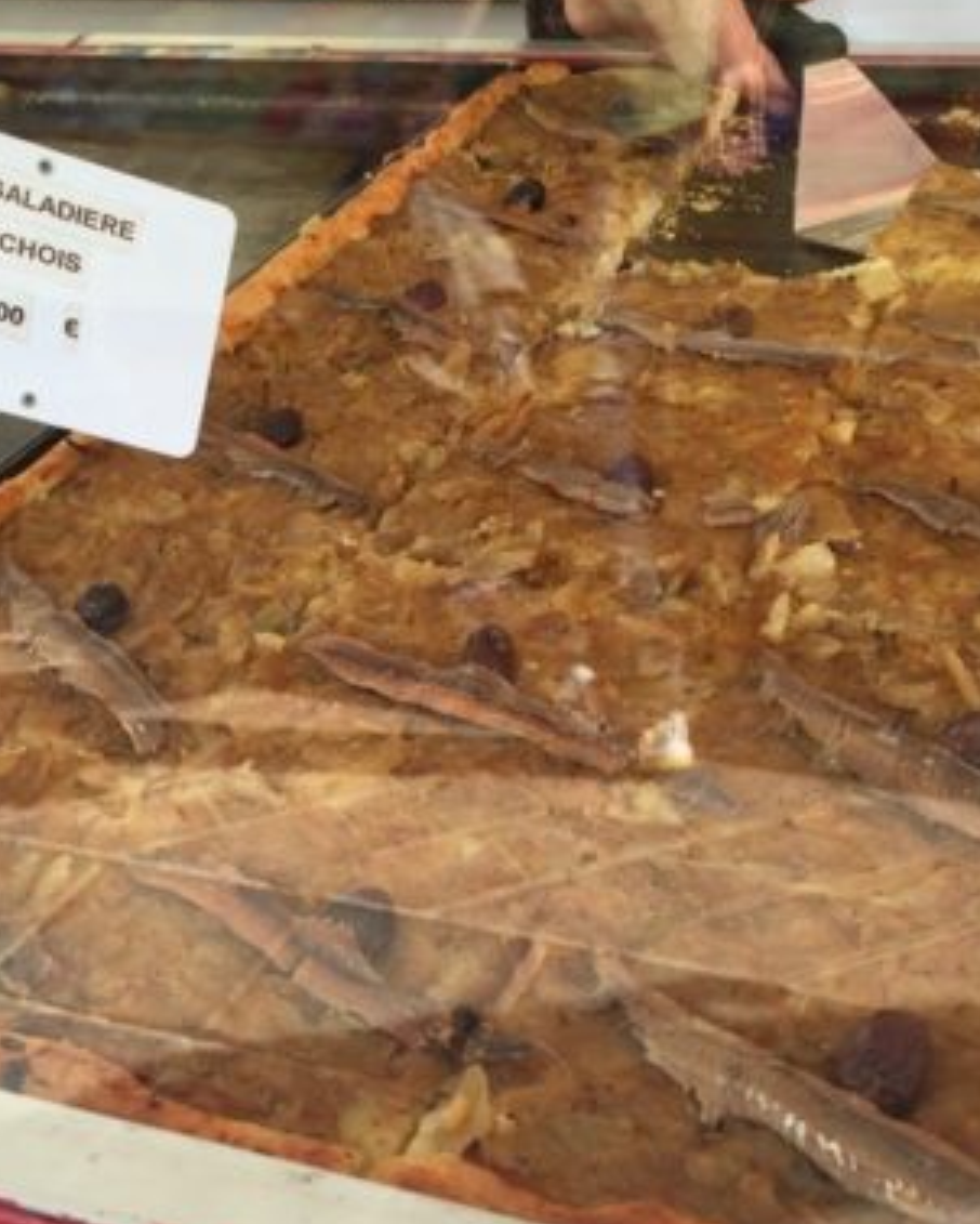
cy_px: 685
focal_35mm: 48
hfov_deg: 31.5
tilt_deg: -24.2
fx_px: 1739
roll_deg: +1.6
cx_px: 441
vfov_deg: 38.7
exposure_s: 1/195
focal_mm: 4.15
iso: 32
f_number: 2.2
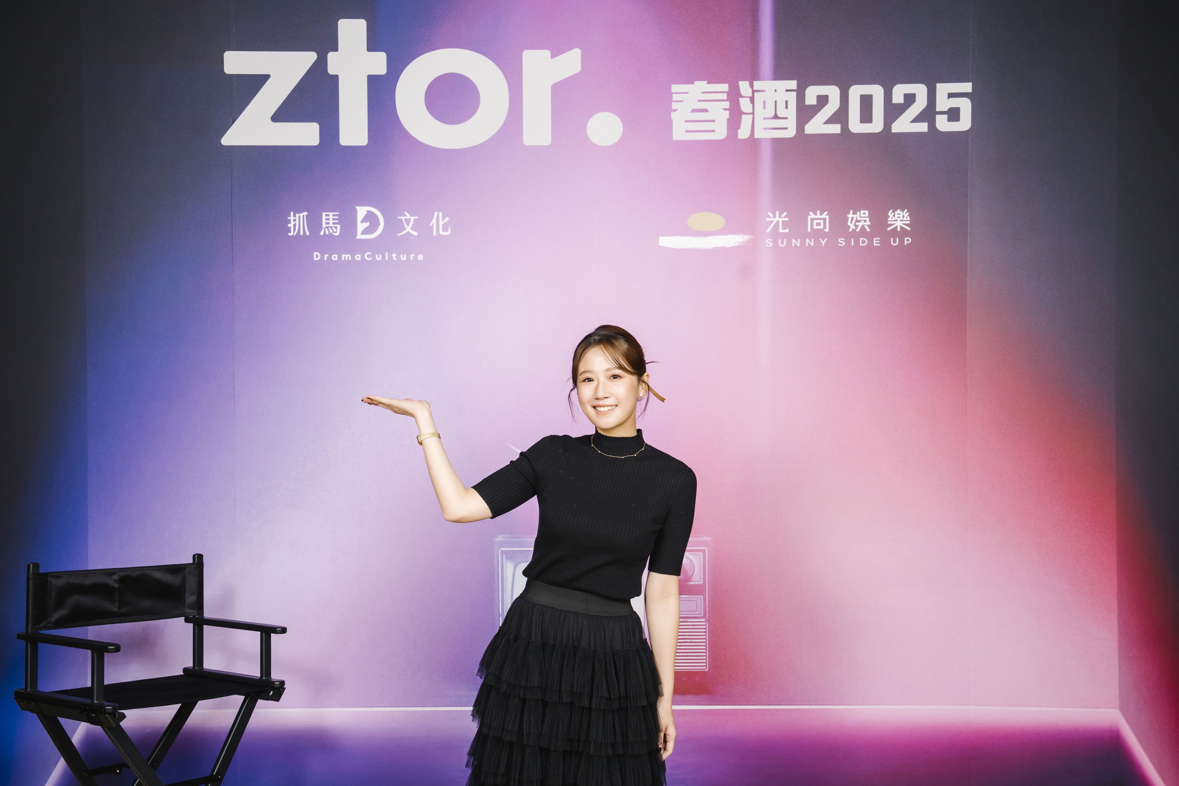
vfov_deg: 30.5
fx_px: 1441
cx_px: 590
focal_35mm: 44
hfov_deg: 44.5
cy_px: 393
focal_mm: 44
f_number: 6.3
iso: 640
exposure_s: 1/125
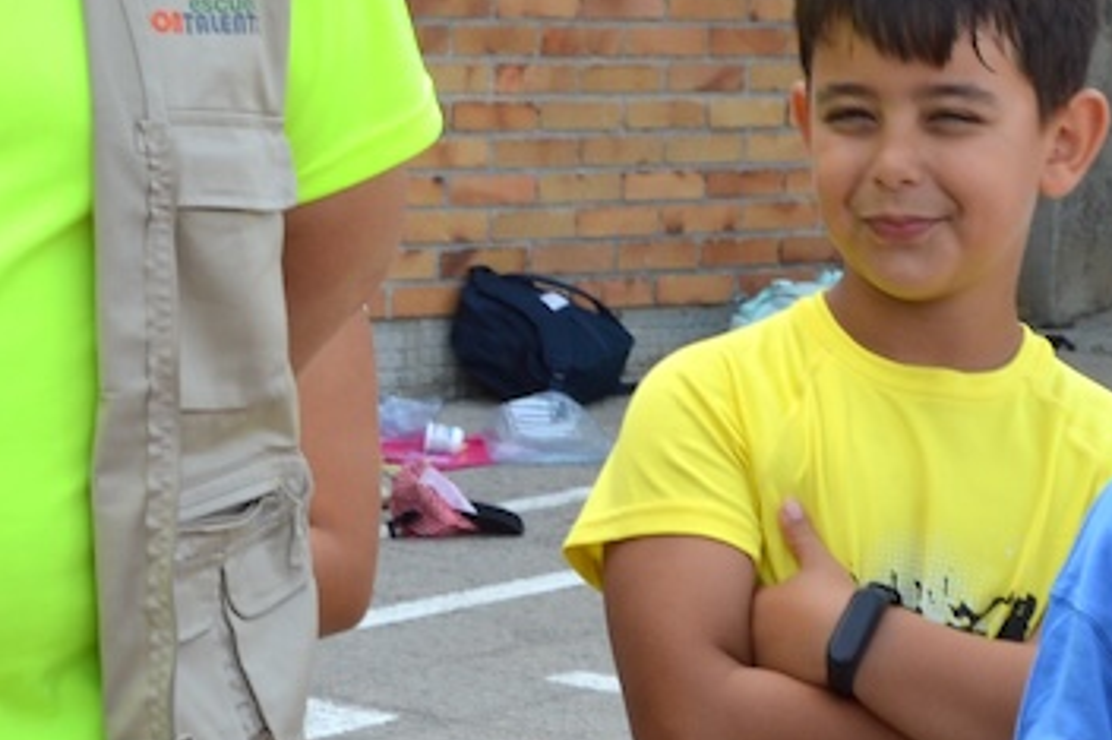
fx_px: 4760
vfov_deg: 8.9
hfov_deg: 13.3
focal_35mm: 154
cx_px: 510
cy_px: 311
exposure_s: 1/200
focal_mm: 23
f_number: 7.1
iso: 100
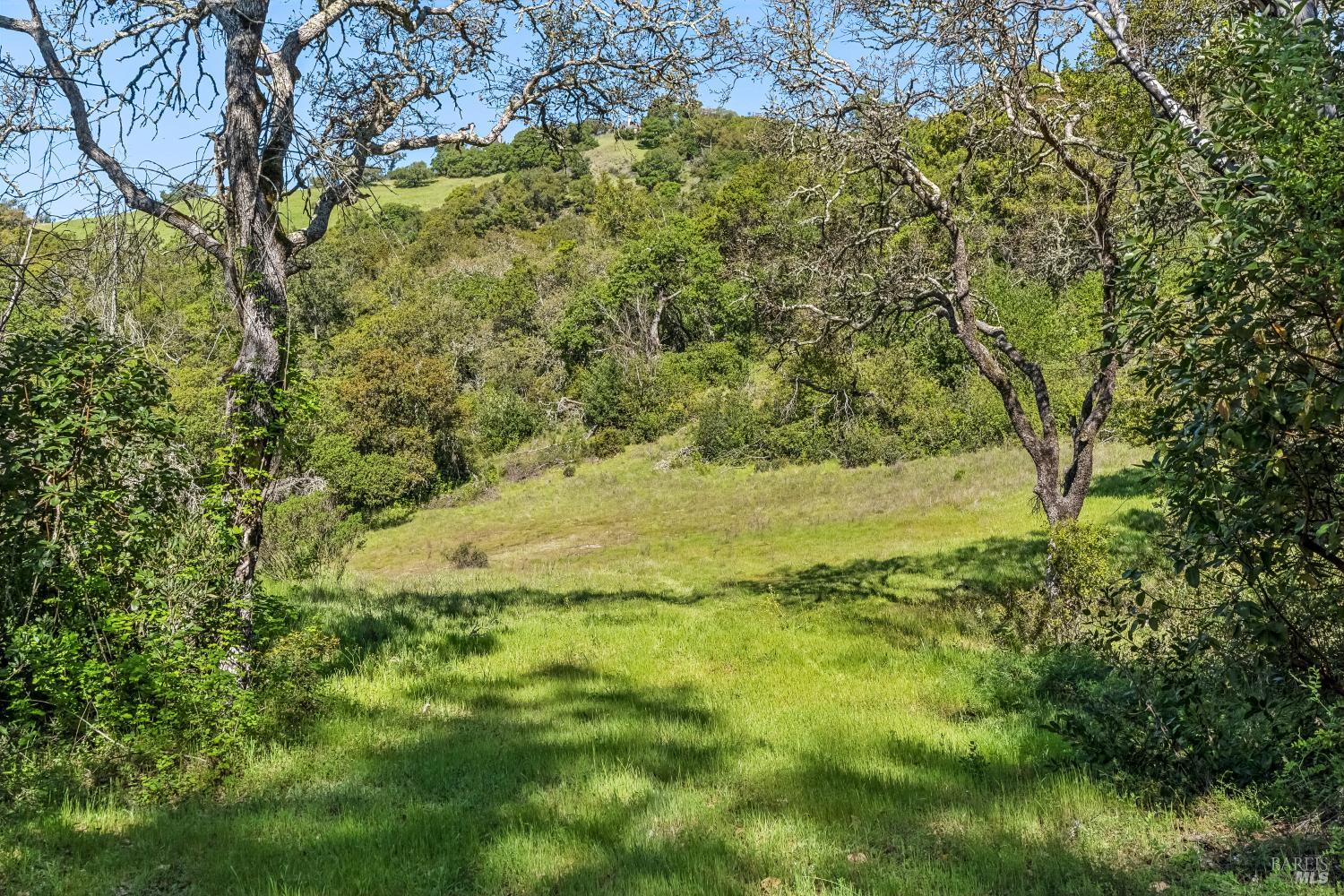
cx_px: 672
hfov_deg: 54.4
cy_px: 448
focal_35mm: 35
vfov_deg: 37.9
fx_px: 1307
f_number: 11
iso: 200
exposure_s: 1/125
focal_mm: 35
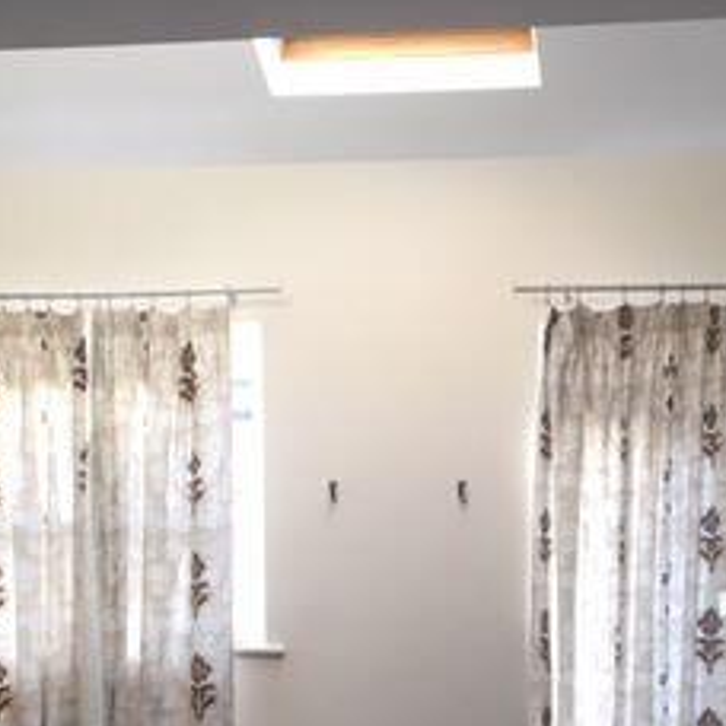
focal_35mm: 72
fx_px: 1708
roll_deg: -0.5
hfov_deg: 24.0
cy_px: 732
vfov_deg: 23.0
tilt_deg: -7.2
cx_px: 395
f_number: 2.2
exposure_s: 1/33
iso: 80
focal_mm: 4.15
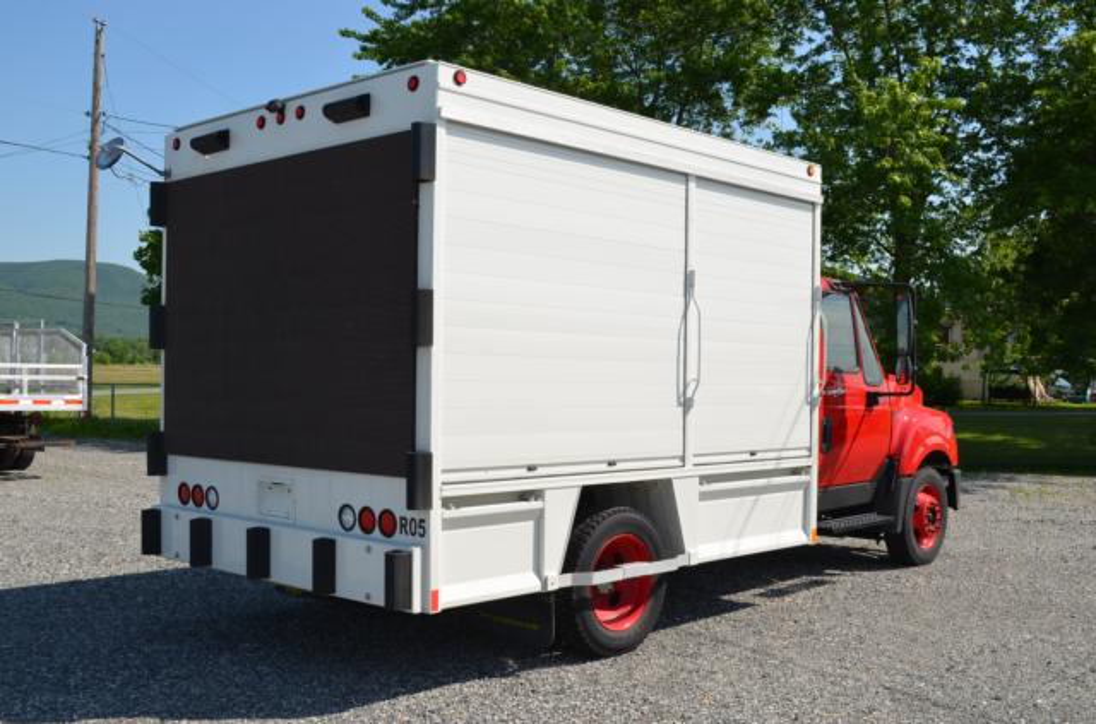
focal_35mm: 39
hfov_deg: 49.7
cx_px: 548
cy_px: 362
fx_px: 1184
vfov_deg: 34.0
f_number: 10
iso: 100
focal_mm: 26
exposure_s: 1/200
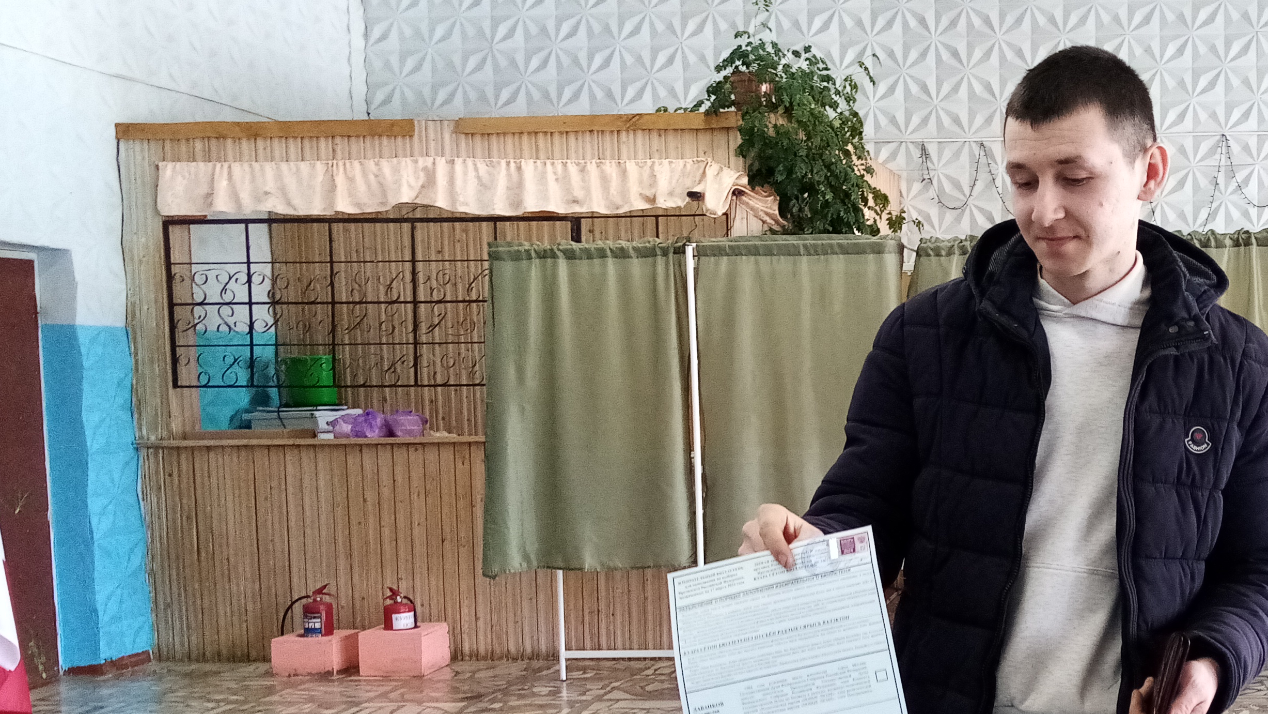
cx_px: 1030
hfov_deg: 40.9
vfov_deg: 24.7
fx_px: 1614
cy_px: 522
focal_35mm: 48
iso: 266
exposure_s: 1/33.3
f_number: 1.8
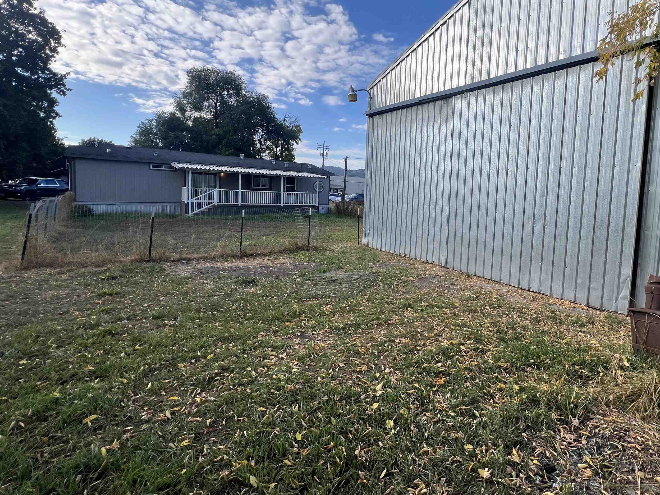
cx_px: 394
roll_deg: -2.2
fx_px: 305
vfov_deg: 77.7
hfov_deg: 93.3
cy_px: 215
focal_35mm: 16
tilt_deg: -4.1
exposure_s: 1/809
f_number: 1.8
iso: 32
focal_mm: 1.57
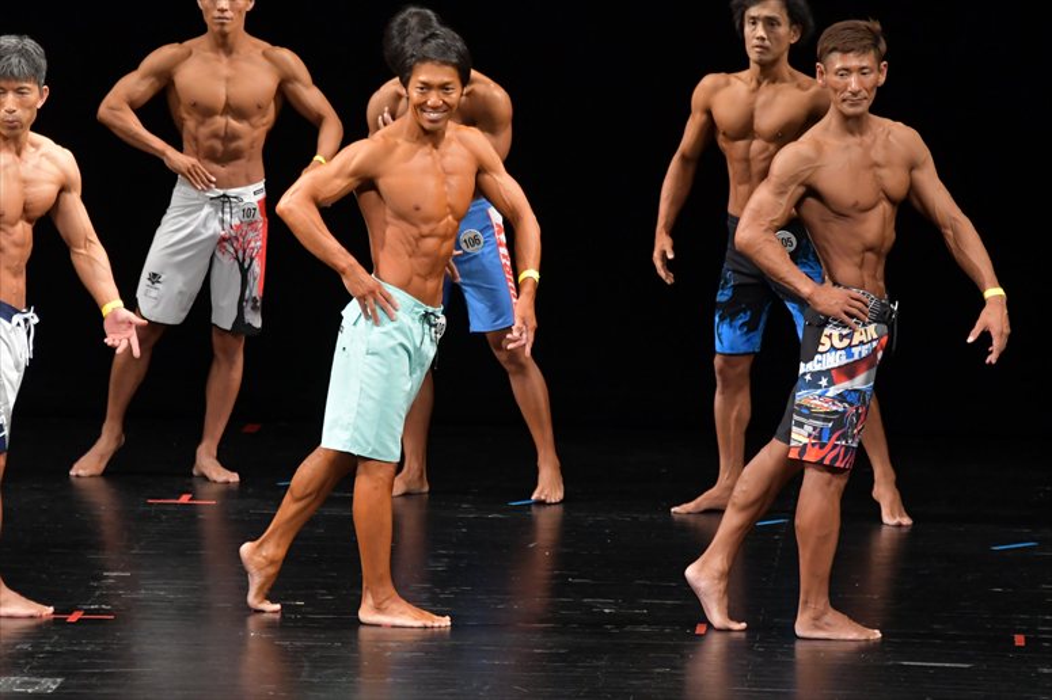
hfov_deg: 7.2
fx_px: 8324
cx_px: 526
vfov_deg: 4.8
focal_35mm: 285
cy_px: 350
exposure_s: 1/400
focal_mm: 190
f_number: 5.6
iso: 3200
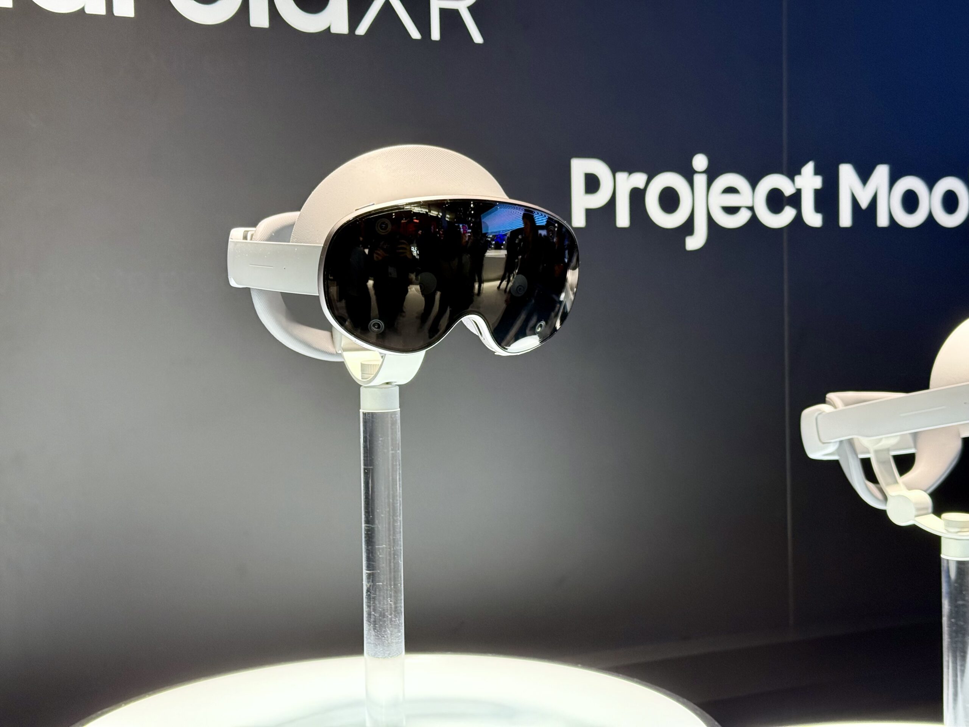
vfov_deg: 30.3
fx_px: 1344
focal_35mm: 48
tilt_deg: -2.4
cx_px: 484
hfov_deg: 39.7
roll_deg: +1.8
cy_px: 364
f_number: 1.78
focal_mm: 6.76
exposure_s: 1/100
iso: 160
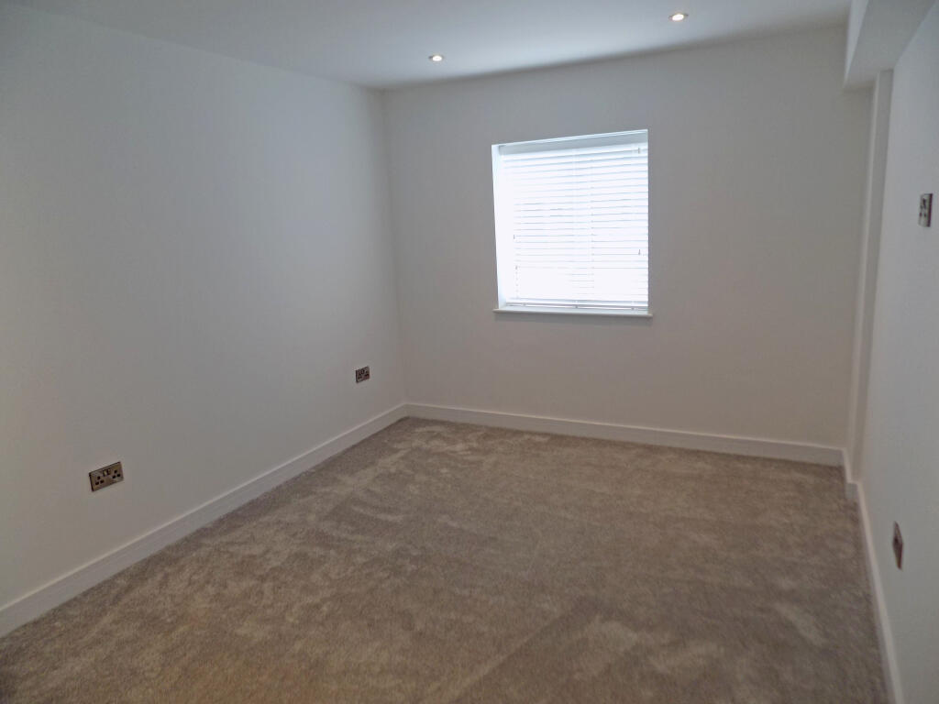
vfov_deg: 58.9
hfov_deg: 73.9
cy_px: 352
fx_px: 624
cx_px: 470
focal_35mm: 23
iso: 80
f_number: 3.1
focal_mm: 4
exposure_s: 1/30
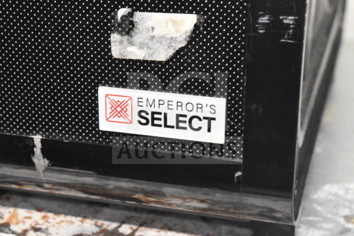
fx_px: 811
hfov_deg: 24.6
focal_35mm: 82
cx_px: 177
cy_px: 118
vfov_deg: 16.6
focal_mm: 55
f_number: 5.6
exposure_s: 1/100
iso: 8000
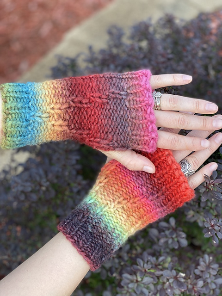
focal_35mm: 52
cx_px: 111
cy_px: 148
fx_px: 445
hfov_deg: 28.0
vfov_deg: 36.8
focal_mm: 6
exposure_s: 1/129
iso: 20
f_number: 2
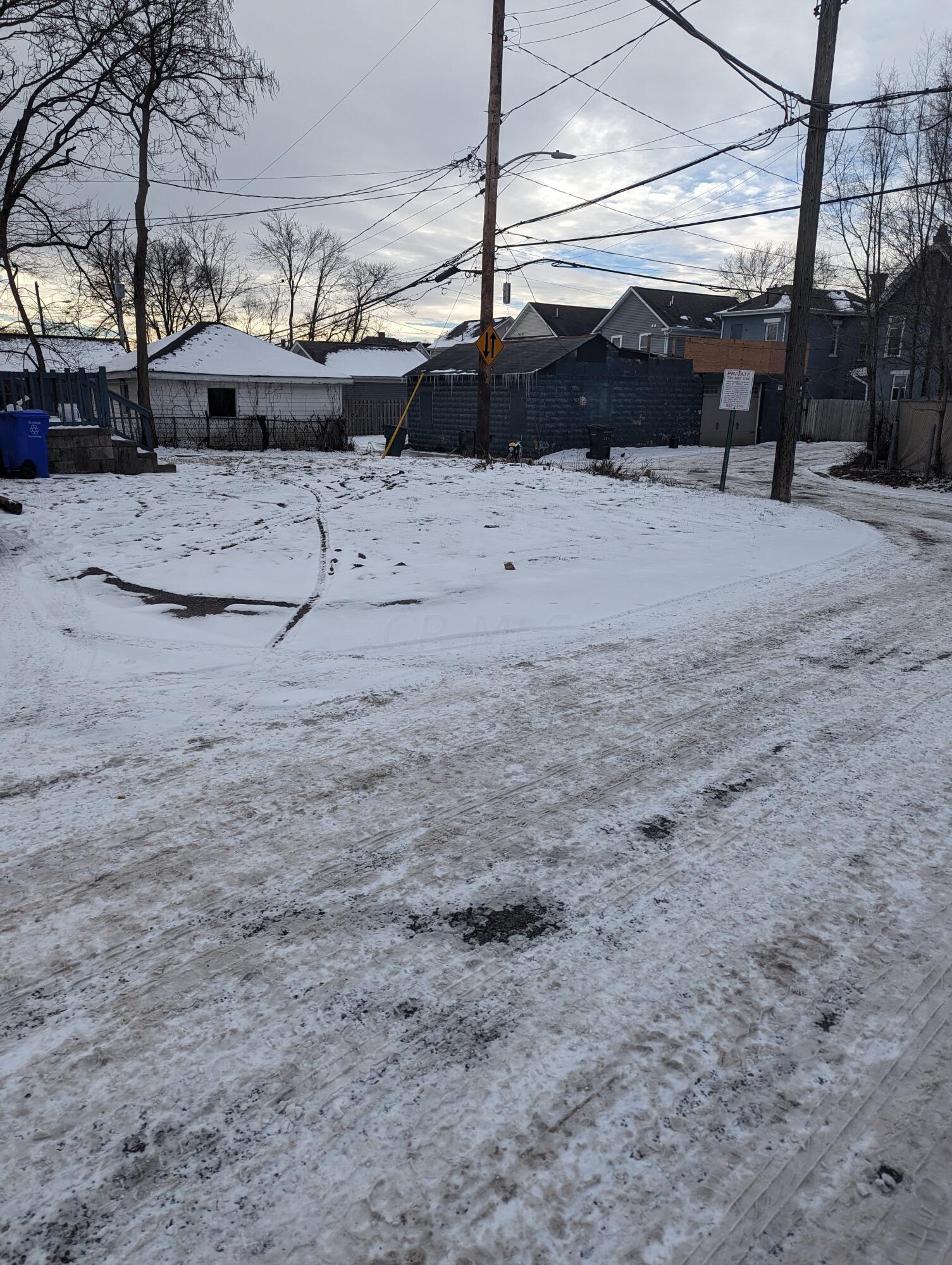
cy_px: 632
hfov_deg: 56.9
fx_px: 878
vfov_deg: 71.5
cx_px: 476
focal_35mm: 24
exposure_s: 1/2632
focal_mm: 6.81
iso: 41
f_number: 1.85
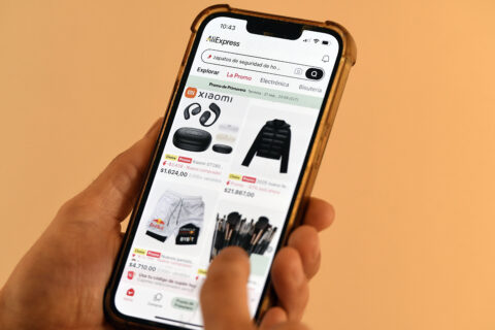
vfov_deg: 5.2
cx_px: 248
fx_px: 3609
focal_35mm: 262
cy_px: 165
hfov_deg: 7.8
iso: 1250
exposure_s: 1/125
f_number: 3.5
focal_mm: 175
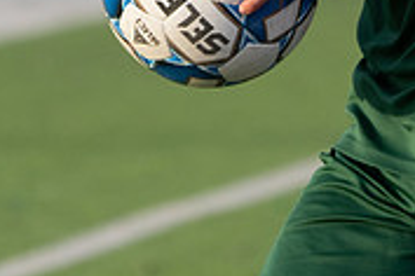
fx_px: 15746
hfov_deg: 1.5
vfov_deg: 1.0
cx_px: 332
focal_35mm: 1366
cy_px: -349
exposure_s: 1/1250
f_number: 5.6
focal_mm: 276
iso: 800
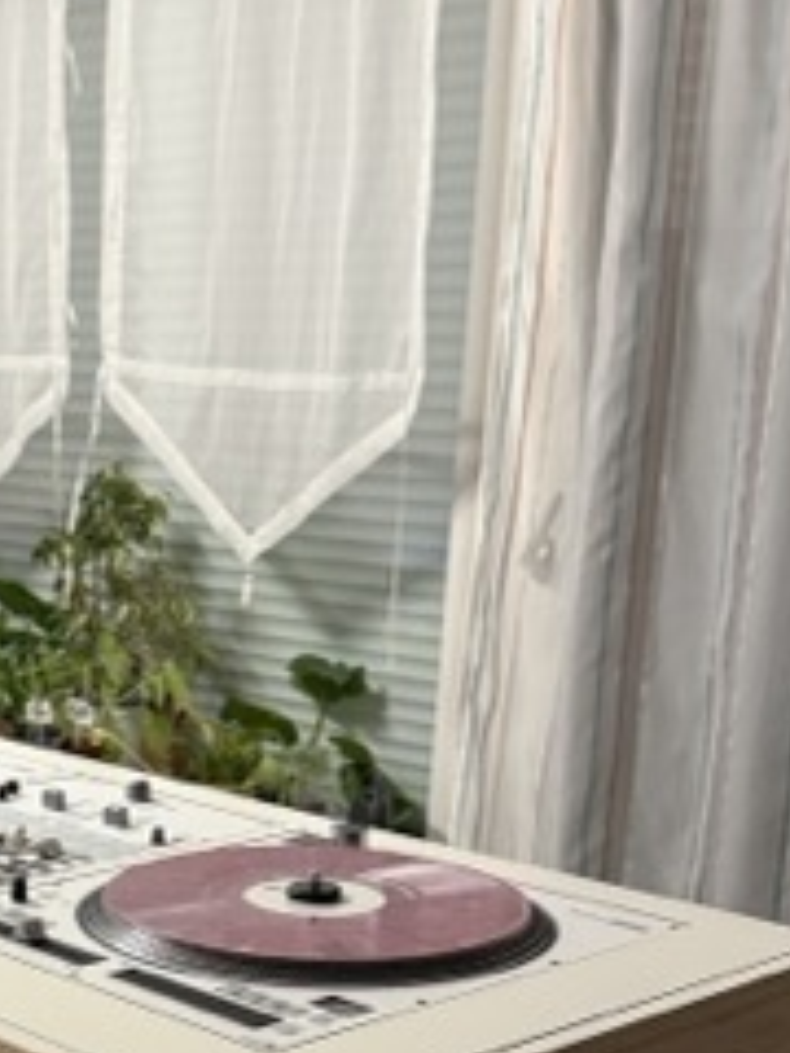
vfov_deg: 28.3
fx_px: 1947
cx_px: 101
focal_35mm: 64
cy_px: 1071
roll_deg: -0.3
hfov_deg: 22.5
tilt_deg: -20.6
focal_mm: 6.76
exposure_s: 1/33
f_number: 1.78
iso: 640
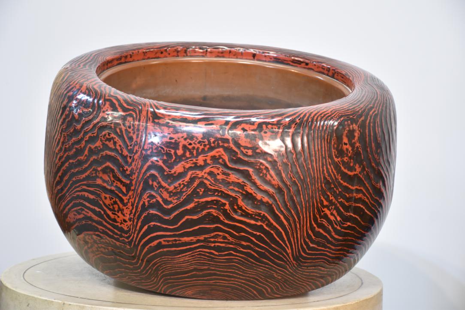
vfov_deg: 14.7
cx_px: 232
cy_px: 155
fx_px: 1201
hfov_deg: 21.9
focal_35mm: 93
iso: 400
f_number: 5
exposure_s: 1/13
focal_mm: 62
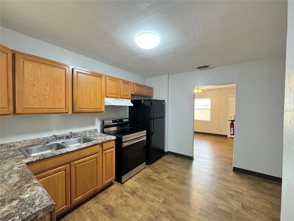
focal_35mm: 14
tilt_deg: -1.1
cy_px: 110
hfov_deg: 102.1
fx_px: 119
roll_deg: -0.9
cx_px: 147
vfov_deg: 85.7
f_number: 2.2
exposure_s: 1/60
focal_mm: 2.22
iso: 320
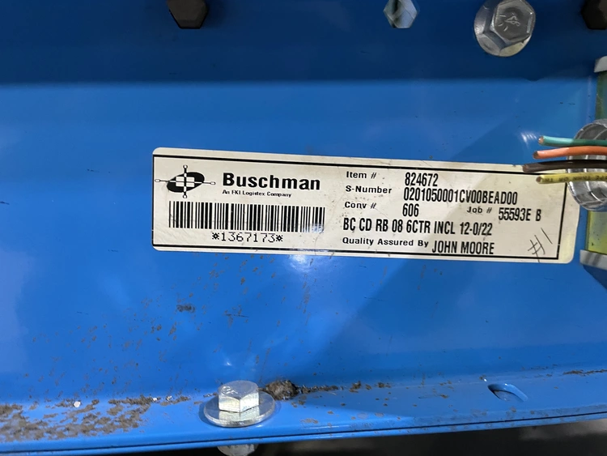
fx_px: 456
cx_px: 304
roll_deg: +1.4
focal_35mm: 26
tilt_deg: -24.6
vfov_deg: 53.1
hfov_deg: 67.3
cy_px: 228
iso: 400
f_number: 1.6
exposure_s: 1/40
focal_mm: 4.2
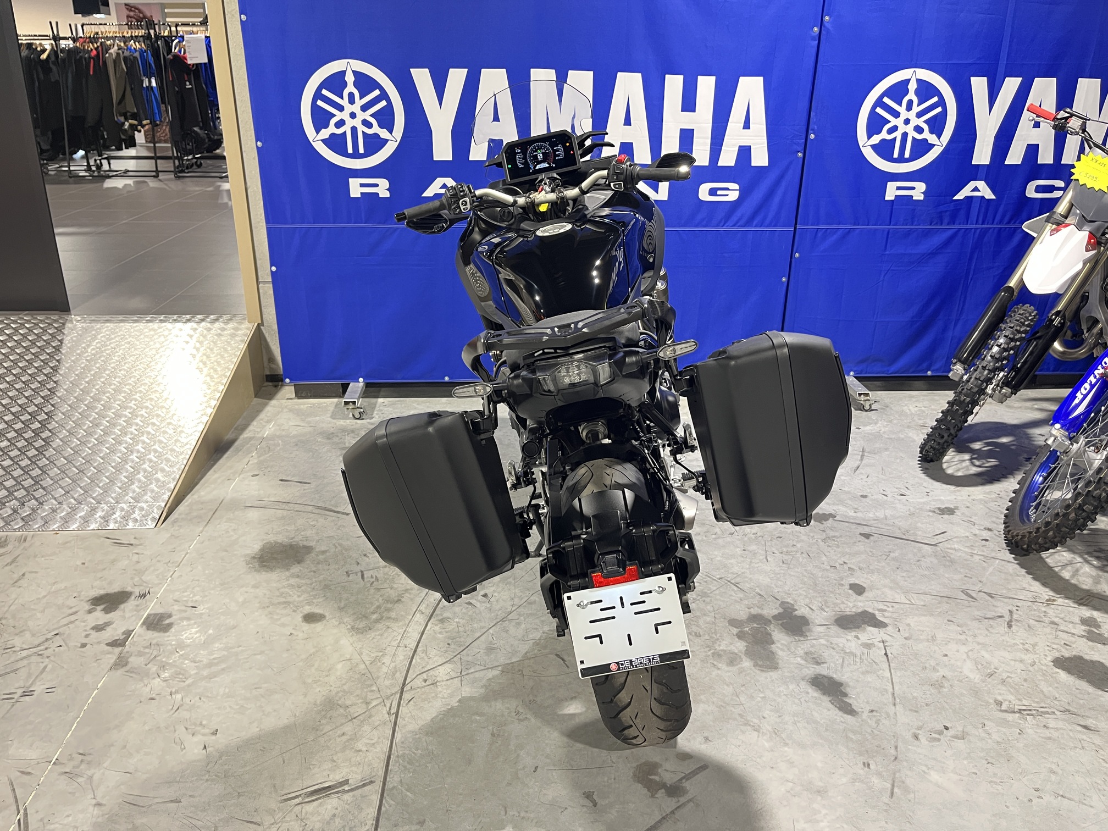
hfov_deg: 67.3
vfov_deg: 53.1
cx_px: 554
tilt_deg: -21.7
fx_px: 832
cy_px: 416
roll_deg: -0.4
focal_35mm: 26
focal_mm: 5.1
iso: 500
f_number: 1.6
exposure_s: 1/60
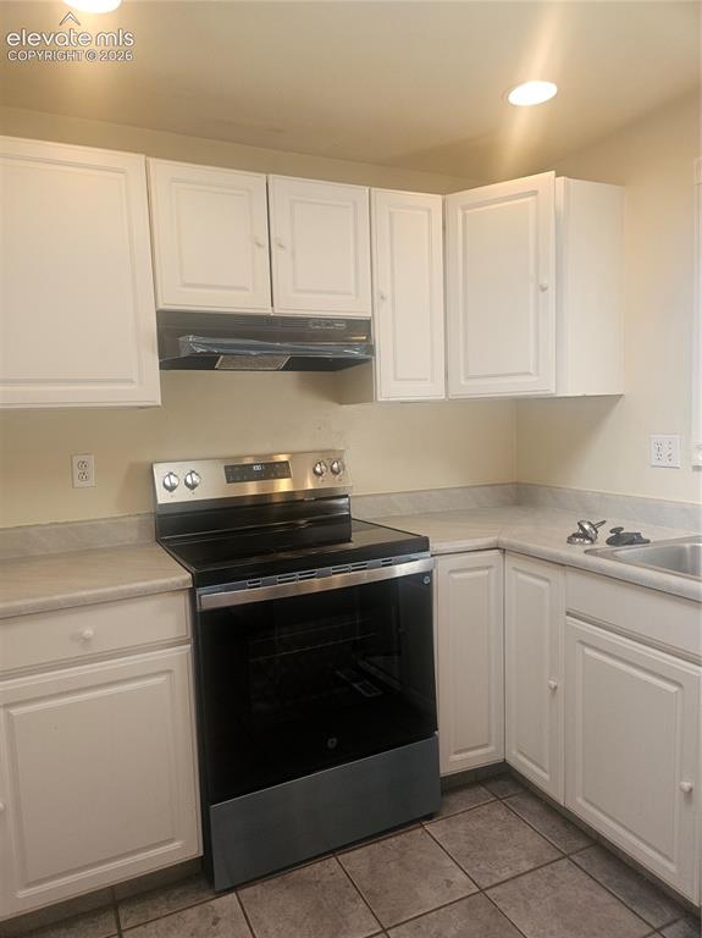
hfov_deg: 58.8
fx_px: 623
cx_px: 351
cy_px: 469
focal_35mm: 23
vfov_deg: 74.0
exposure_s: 1/180
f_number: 1.8
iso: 100
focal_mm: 5.4
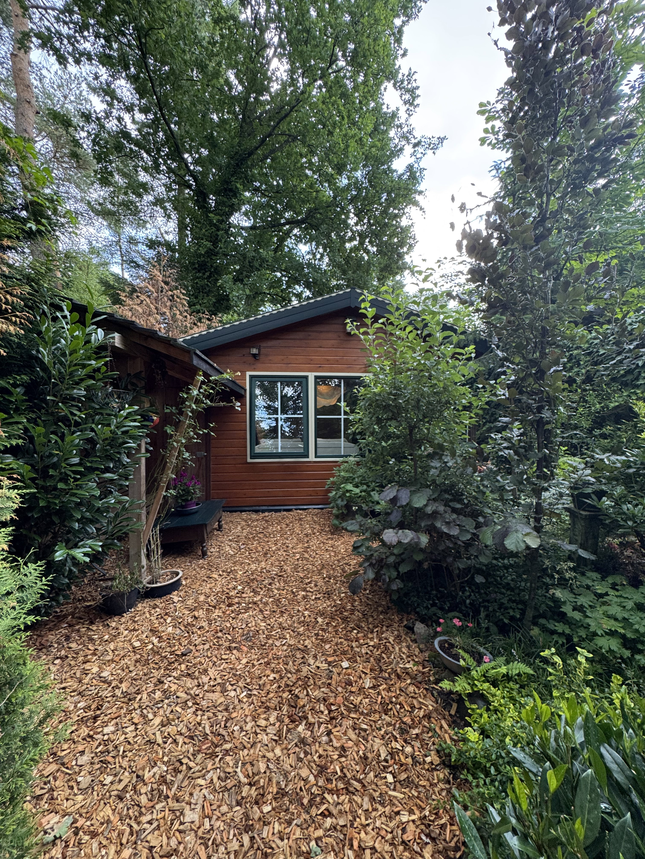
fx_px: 348
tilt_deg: -0.1
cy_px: 430
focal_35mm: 14
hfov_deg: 85.7
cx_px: 322
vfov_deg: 102.1
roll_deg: +0.8
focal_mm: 2.22
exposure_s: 1/99
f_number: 2.2
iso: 100
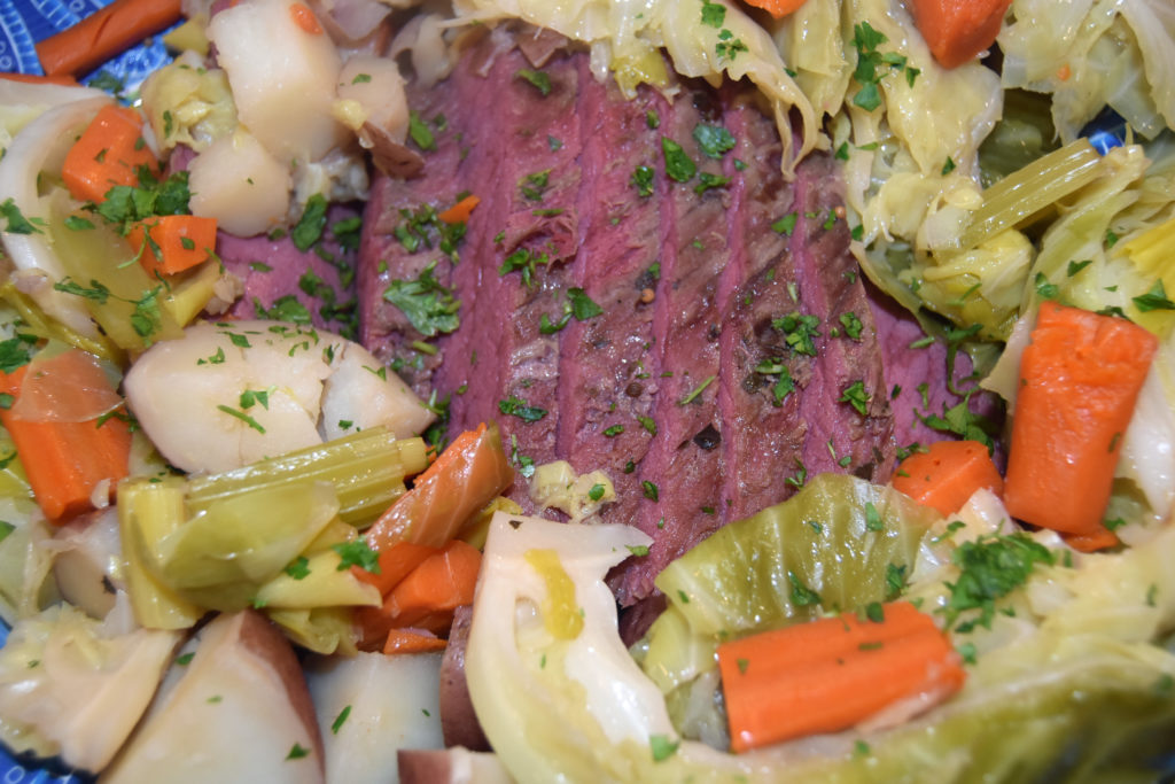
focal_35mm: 36
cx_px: 588
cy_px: 392
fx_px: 1175
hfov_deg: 53.1
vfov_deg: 36.9
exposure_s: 1/60
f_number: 3.8
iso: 720
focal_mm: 24
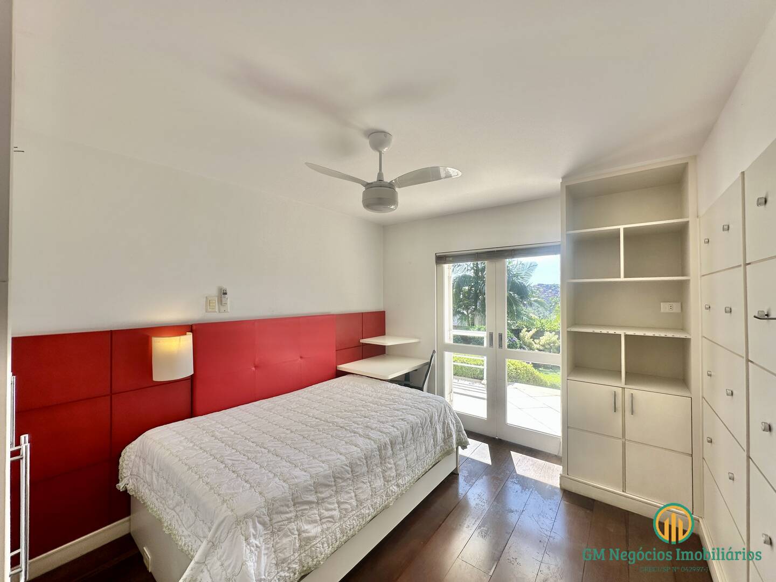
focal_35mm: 14
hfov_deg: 102.1
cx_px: 388
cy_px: 291
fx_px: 314
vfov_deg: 85.7
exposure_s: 1/323
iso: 40
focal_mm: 2.22
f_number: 2.2
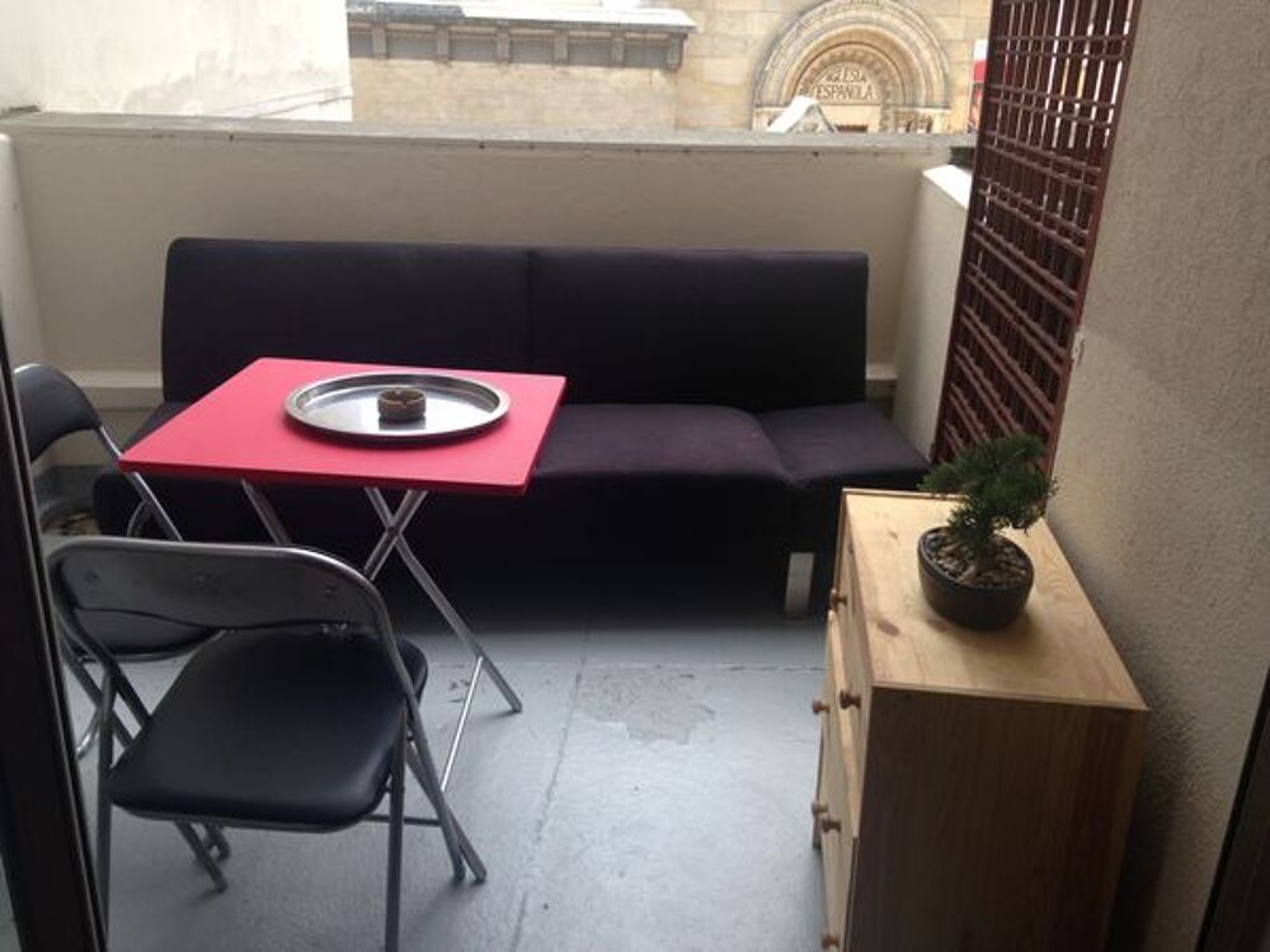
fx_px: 1211
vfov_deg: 42.9
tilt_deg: -21.6
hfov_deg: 55.4
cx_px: 635
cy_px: 476
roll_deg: -1.7
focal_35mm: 33
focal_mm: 4.12
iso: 50
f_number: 2.4
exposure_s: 1/187
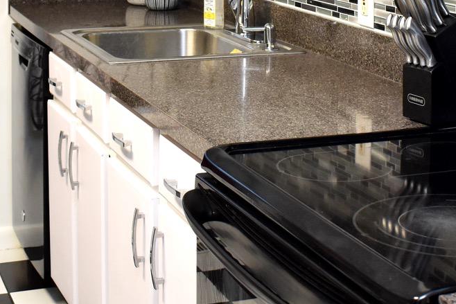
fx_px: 1064
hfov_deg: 24.2
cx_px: 256
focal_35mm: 84
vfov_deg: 15.9
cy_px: -10
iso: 1000
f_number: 4
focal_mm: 18
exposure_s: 1/60
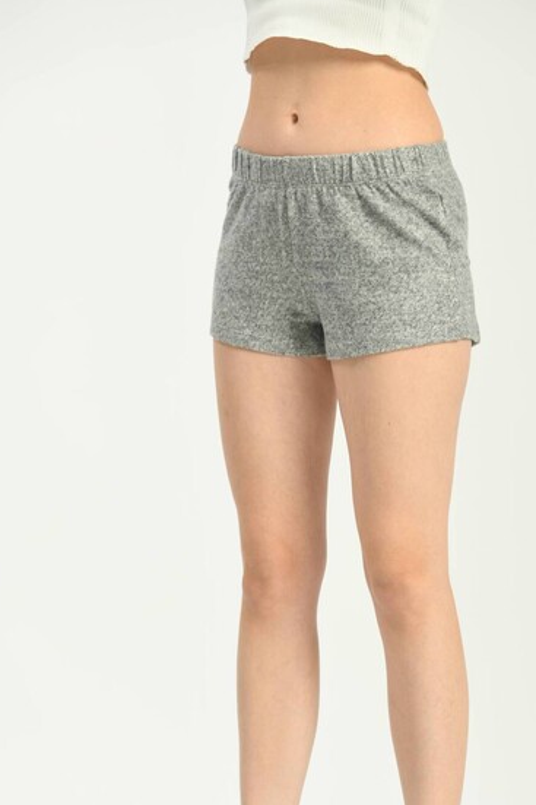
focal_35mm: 211
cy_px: 538
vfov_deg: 9.7
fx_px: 4715
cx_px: 320
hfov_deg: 6.5
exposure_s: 1/160
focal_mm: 155
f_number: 6.3
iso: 100
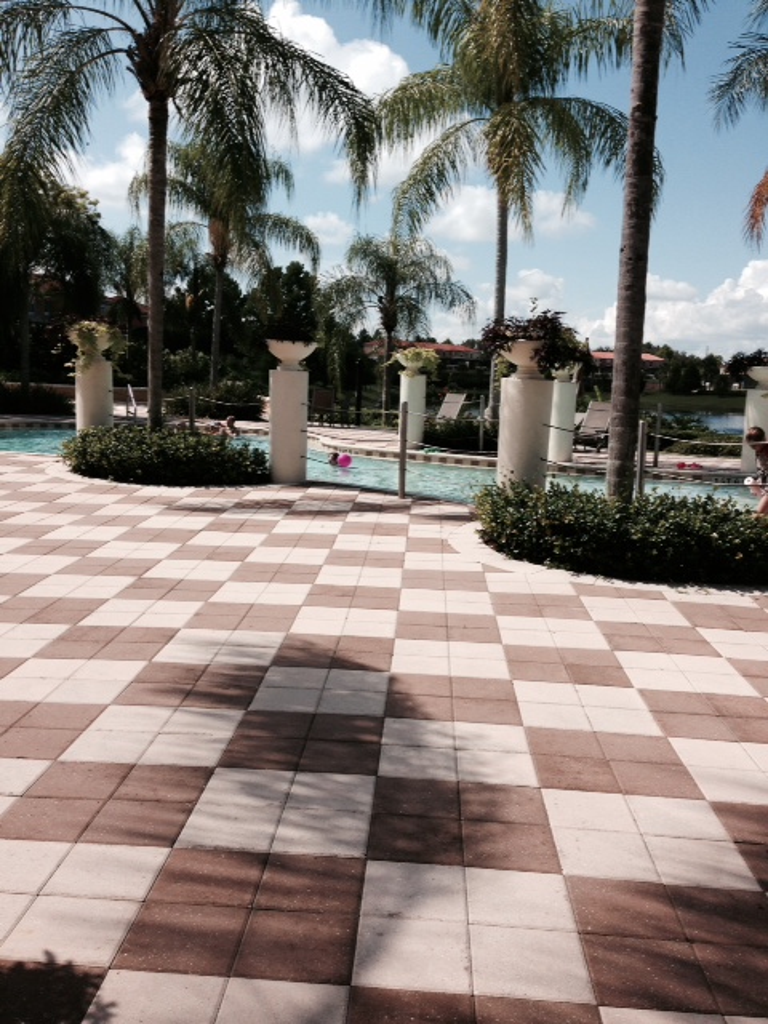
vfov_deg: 55.4
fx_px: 976
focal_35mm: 33
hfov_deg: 42.9
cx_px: 384
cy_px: 512
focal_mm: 4.12
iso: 50
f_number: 2.4
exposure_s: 1/1938
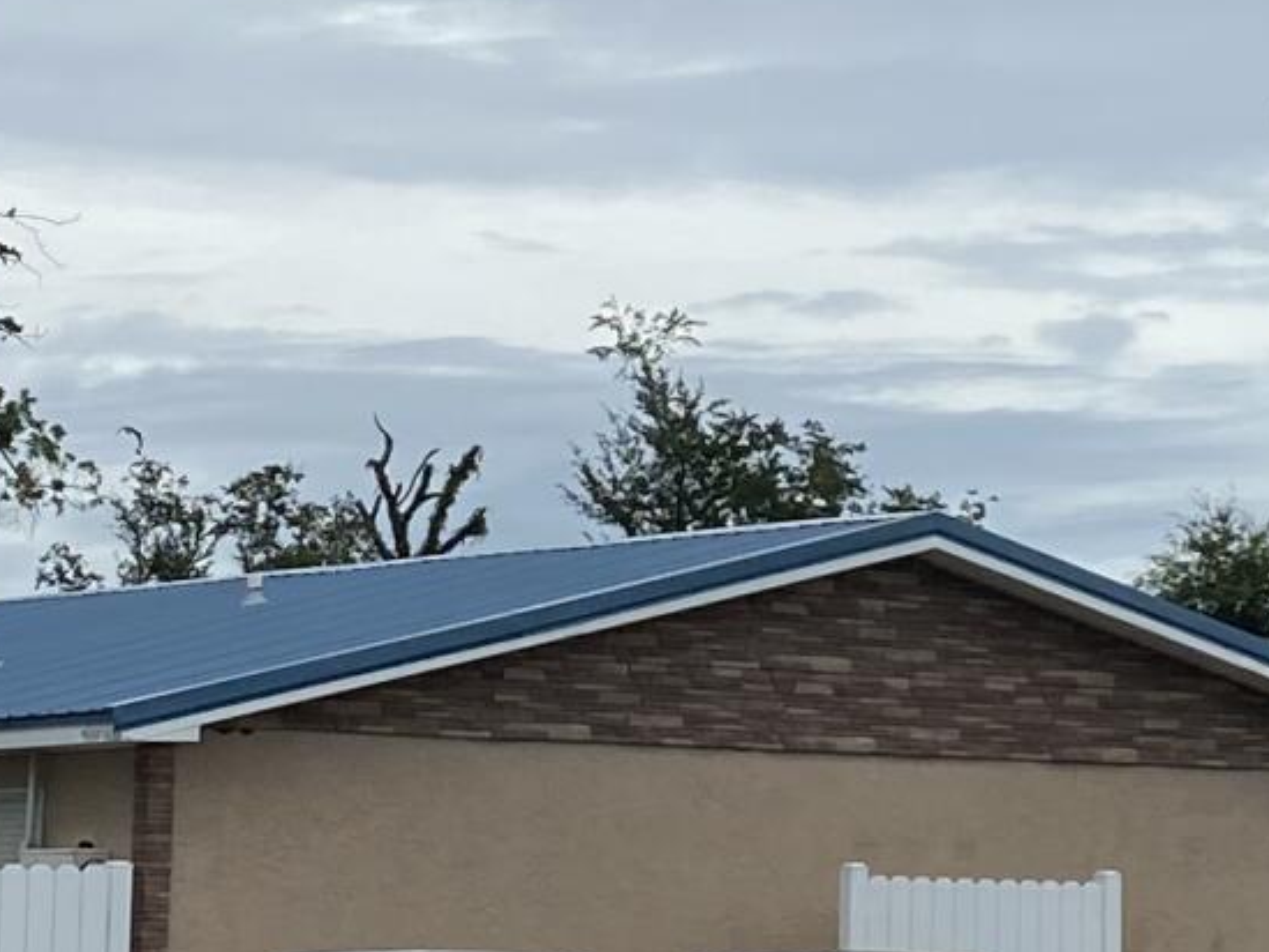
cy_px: 238
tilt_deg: +7.5
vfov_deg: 10.4
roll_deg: -1.2
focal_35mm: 142
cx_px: 994
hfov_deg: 13.8
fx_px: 5207
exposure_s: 1/3610
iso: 32
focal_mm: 4.25
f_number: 1.8
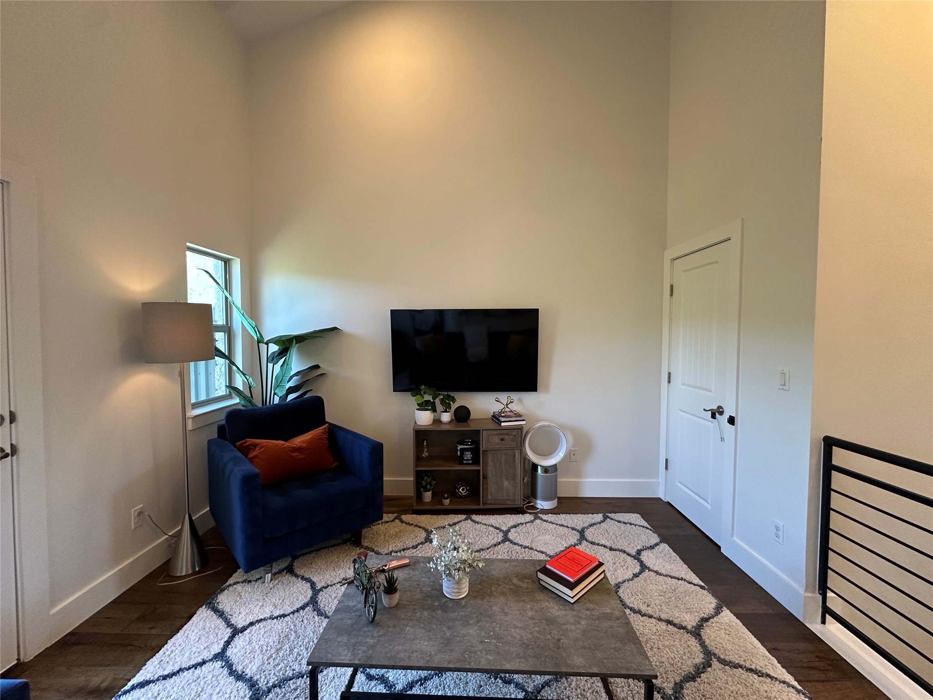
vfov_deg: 85.7
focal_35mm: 14
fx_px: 377
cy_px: 350
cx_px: 466
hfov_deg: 102.1
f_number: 2.2
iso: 320
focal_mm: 2.22
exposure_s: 1/120
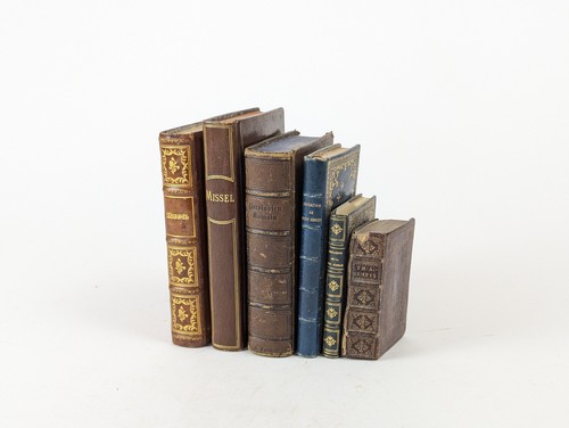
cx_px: 284
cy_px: 214
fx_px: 790
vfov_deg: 30.3
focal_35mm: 48
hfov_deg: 39.6
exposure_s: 1/99.9
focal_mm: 6.81
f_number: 1.85
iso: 106
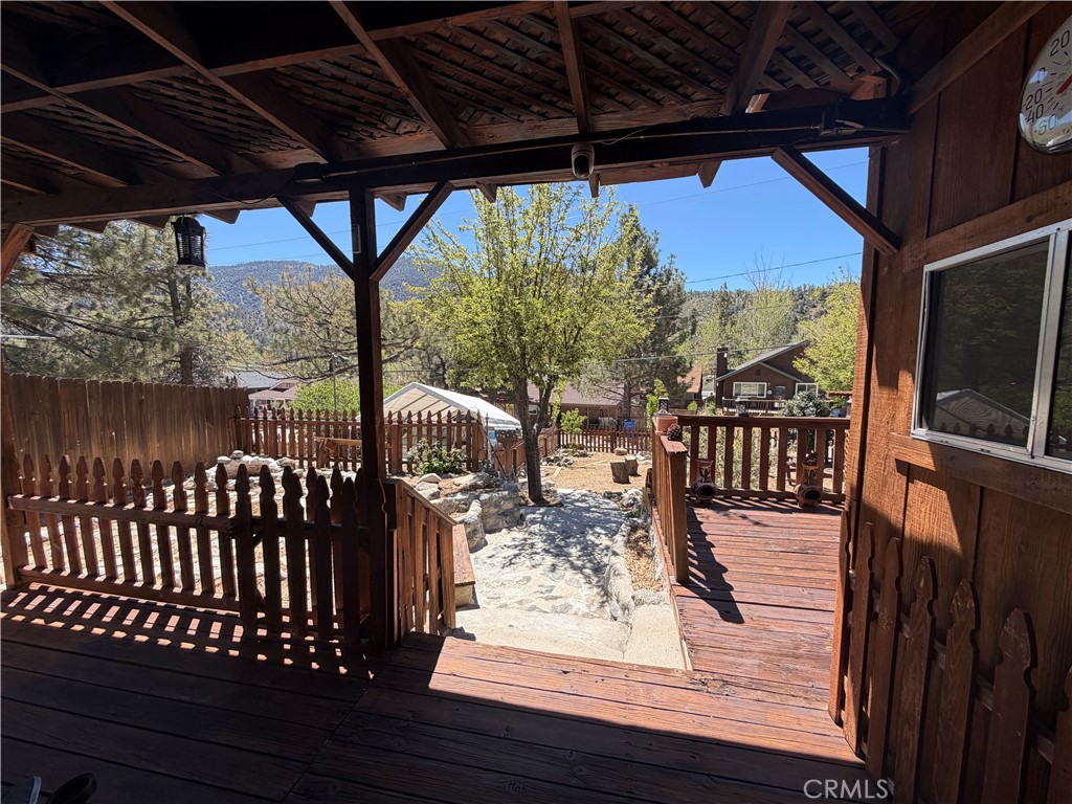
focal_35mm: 14
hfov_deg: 102.1
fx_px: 434
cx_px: 536
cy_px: 402
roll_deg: -0.8
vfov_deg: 85.7
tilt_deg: -4.3
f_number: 2.2
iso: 40
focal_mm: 2.22
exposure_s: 1/694
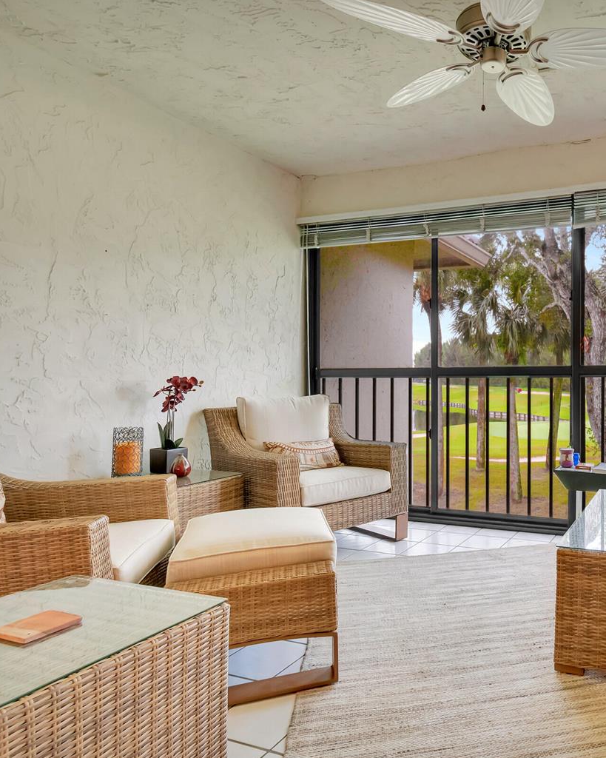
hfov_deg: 56.8
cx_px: 513
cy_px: 380
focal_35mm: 22
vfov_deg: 75.0
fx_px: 493
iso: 1600
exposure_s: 1/15
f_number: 8
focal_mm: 10
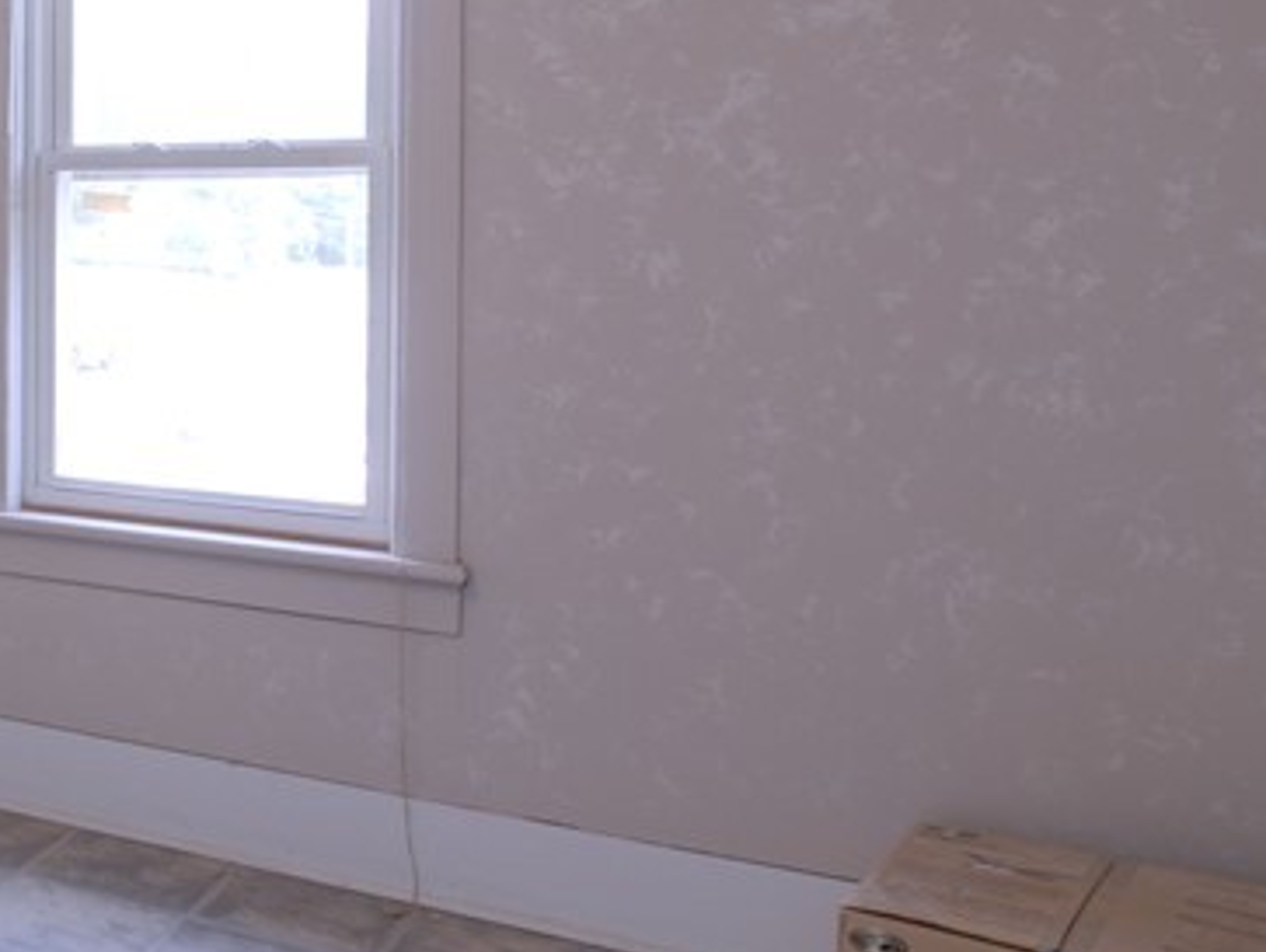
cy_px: 244
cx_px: -537
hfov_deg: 28.9
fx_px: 1737
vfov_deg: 30.2
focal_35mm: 47
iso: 200
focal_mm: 11
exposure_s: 1/8
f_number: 8
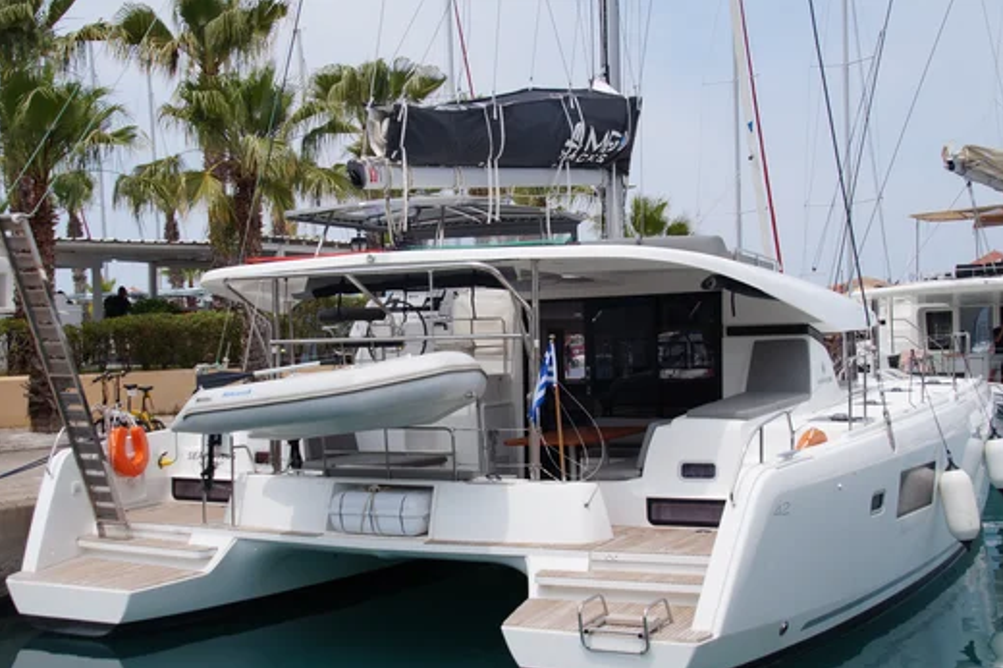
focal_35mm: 45
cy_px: 383
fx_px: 1253
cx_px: 478
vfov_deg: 29.8
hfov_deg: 43.6
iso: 100
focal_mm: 26
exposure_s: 1/160
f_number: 10
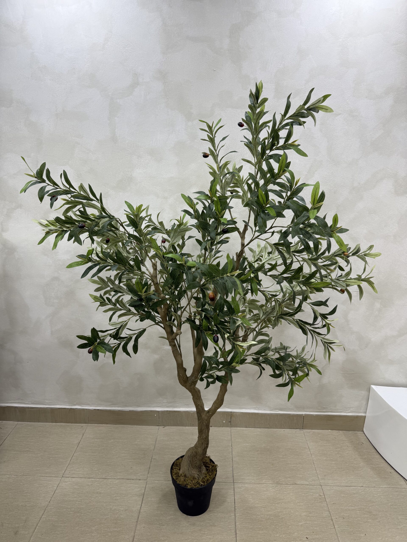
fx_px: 376
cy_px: 271
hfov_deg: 56.8
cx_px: 204
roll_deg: -1.0
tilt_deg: -13.7
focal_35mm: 24
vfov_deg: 71.6
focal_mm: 6.76
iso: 64
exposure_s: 1/100
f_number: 1.78
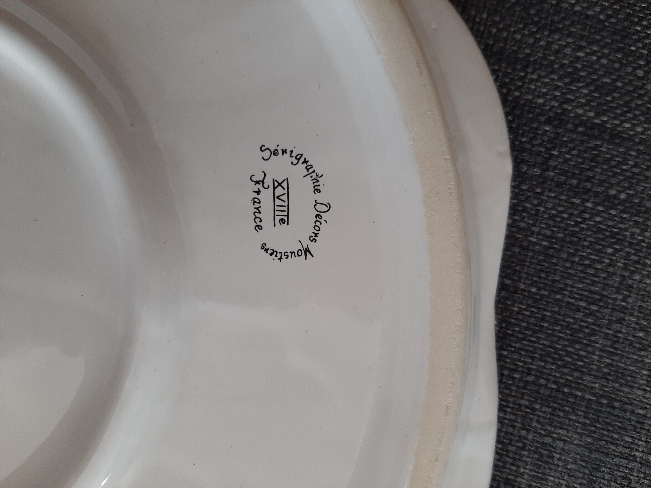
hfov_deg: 67.3
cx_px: 326
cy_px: 244
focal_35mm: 26
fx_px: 489
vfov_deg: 53.1
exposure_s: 1/50
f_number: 1.7
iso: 125
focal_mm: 3.93
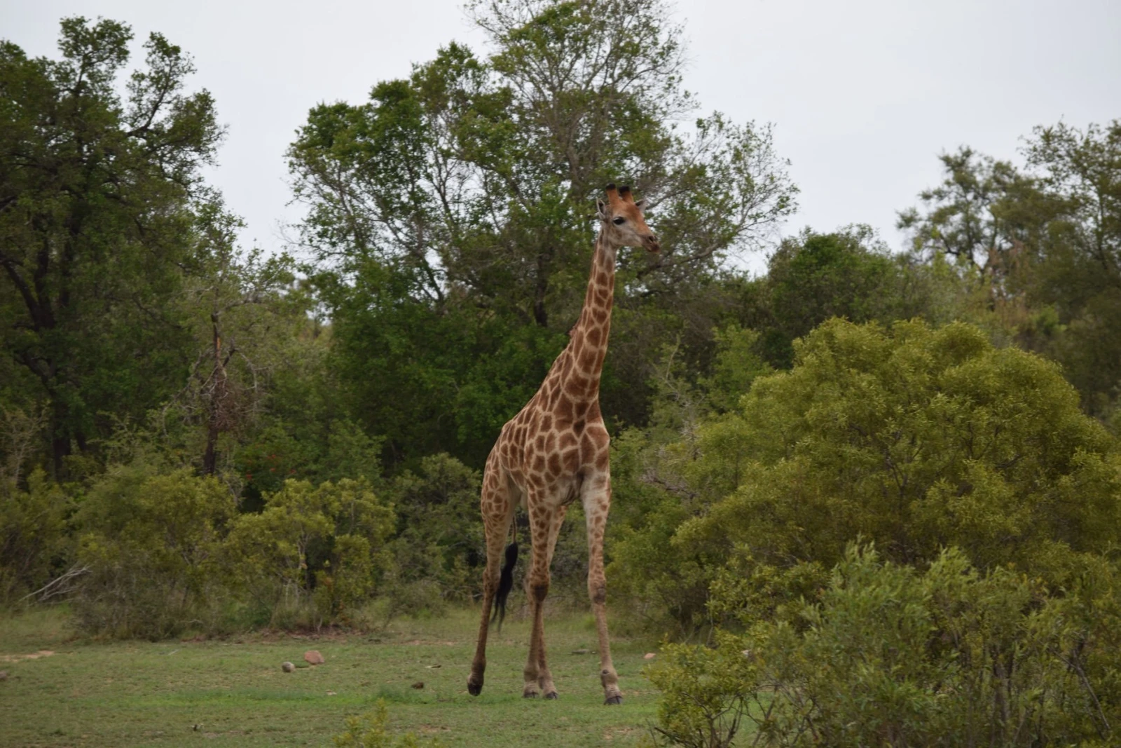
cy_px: 374
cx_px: 560
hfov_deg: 7.6
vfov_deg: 5.1
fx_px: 8408
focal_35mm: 270
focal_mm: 180
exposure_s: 1/160
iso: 100
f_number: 6.3
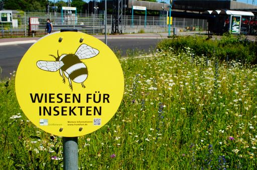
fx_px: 299
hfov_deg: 46.5
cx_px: 128
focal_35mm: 42
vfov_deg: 31.8
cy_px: 85
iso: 100
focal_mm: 28
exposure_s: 1/400
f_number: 8
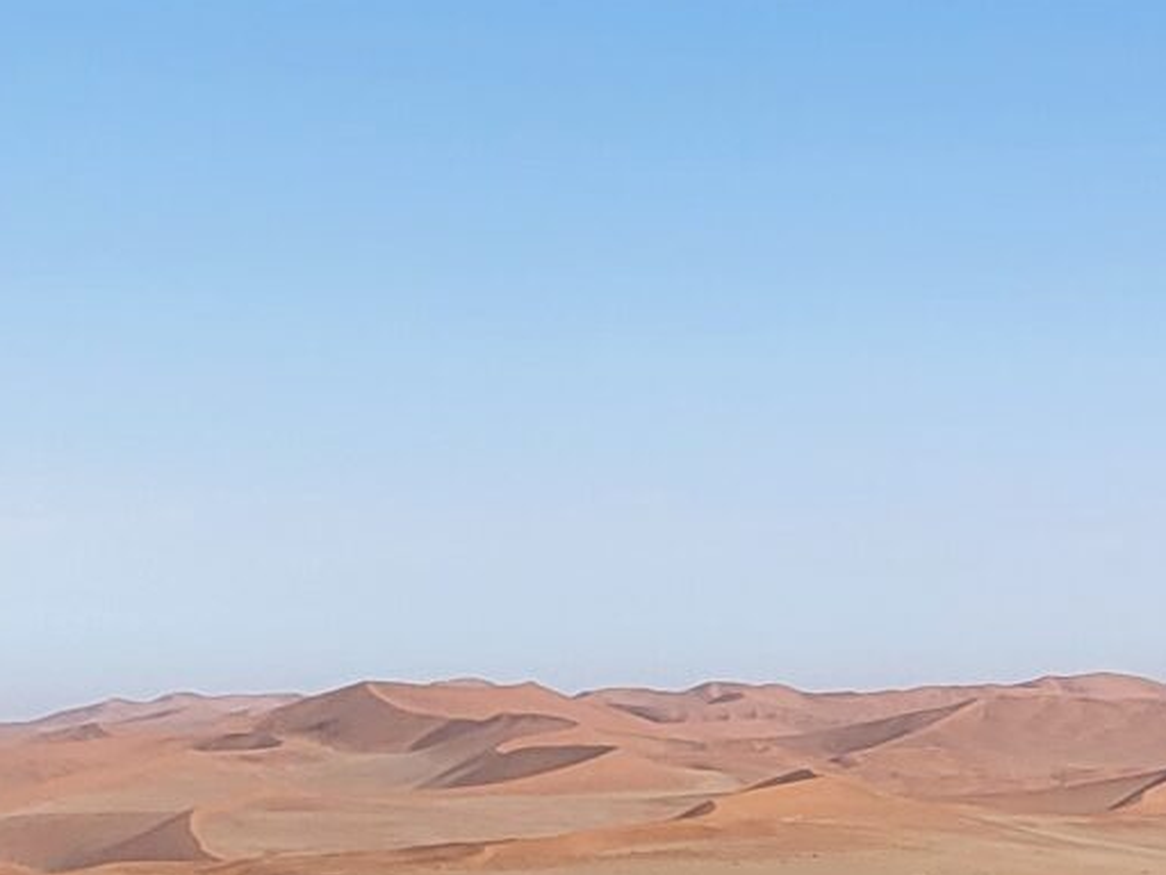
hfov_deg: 13.4
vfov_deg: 12.1
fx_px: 4042
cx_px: 2526
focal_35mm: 120
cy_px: 959
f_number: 1.8
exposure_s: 1/2859
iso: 40
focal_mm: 5
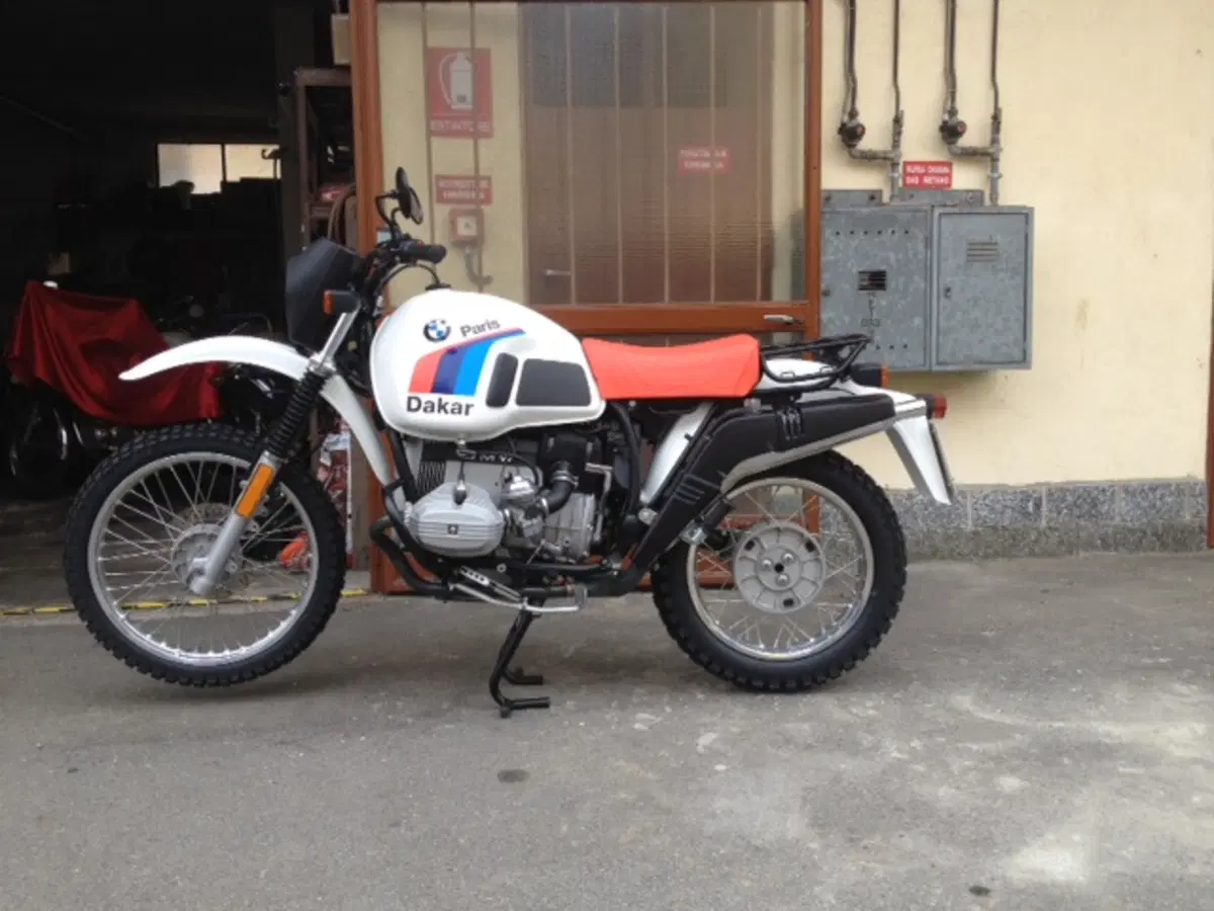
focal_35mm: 35
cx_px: 607
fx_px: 1227
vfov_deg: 40.7
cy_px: 456
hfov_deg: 52.6
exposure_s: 1/302
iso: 50
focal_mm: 4.28
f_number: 2.4
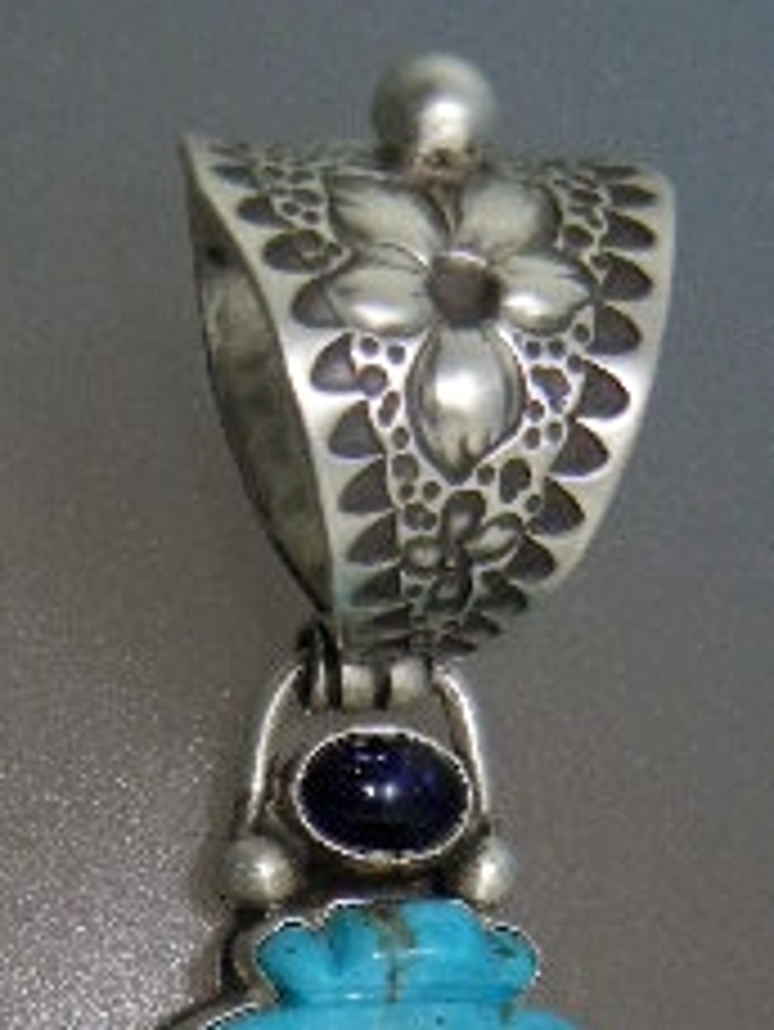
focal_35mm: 95
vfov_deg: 18.8
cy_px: 1435
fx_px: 2830
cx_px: 302
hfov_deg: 15.6
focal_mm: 6.2
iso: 402
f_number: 7.2
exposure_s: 1/30
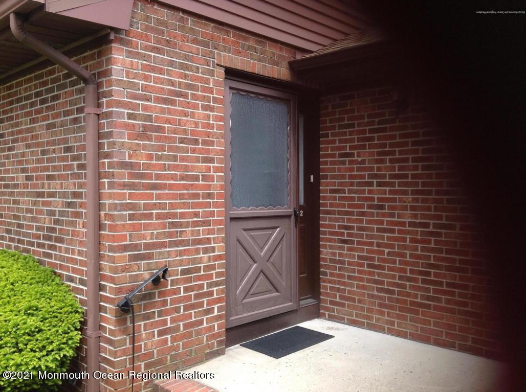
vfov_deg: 40.6
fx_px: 531
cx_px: 263
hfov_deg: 52.7
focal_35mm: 35
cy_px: 196
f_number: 2.4
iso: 50
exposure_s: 1/480
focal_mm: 4.28
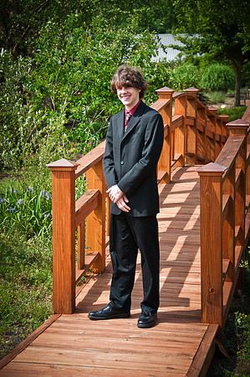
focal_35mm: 84
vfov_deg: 24.2
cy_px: 188
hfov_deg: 16.2
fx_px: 877
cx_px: 125
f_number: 4.8
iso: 200
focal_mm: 56
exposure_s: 1/250
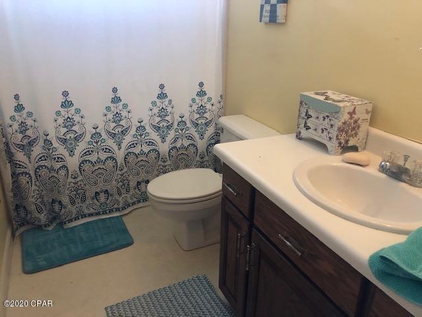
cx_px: 211
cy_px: 158
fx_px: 341
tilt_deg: -23.2
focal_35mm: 28
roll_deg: -1.9
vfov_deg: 49.7
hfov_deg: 63.4
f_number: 1.8
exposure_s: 1/15
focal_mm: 3.99
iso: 64
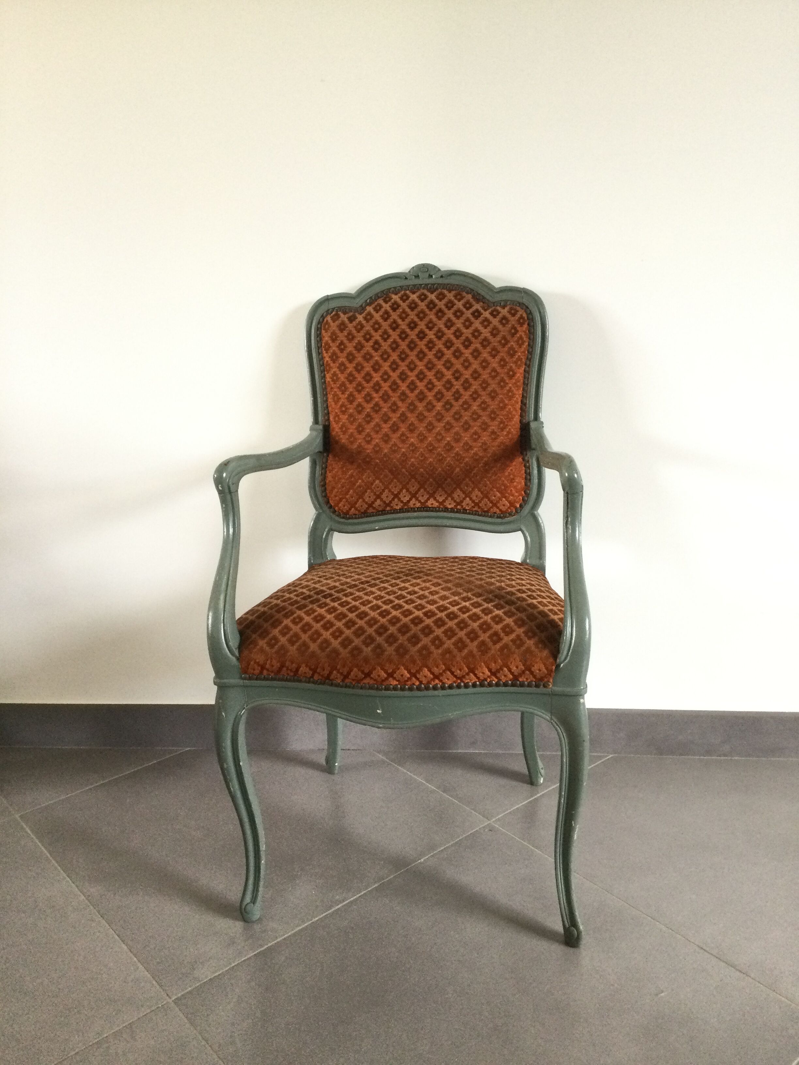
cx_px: 400
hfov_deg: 45.4
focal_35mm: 31
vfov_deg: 58.4
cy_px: 532
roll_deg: +2.2
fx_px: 954
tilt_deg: -15.3
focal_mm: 3.3
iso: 160
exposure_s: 1/33
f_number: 2.4
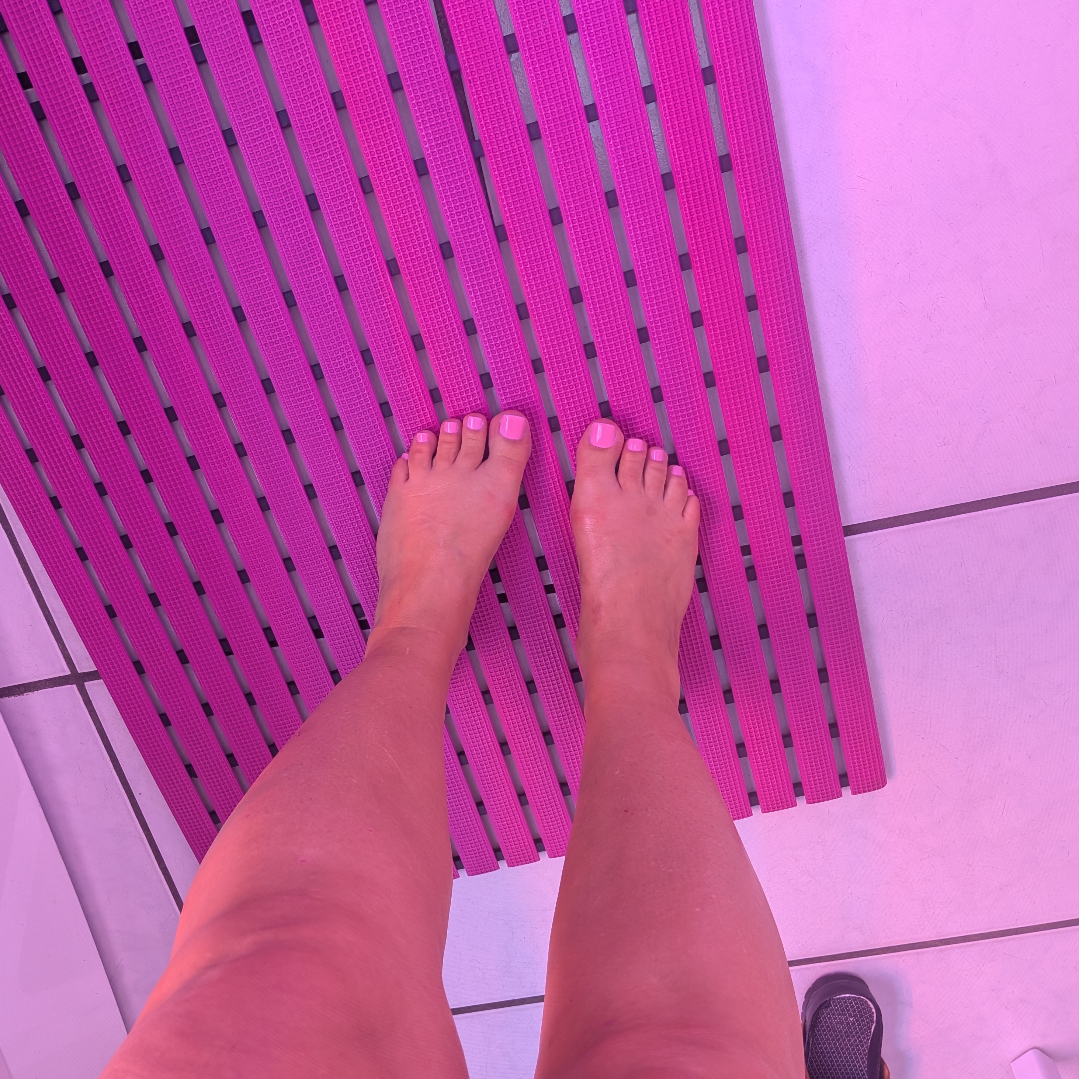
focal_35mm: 29
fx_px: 1023
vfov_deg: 55.2
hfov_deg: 55.6
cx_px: 541
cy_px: 655
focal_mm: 4.53
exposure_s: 1/148
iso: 32
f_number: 1.7
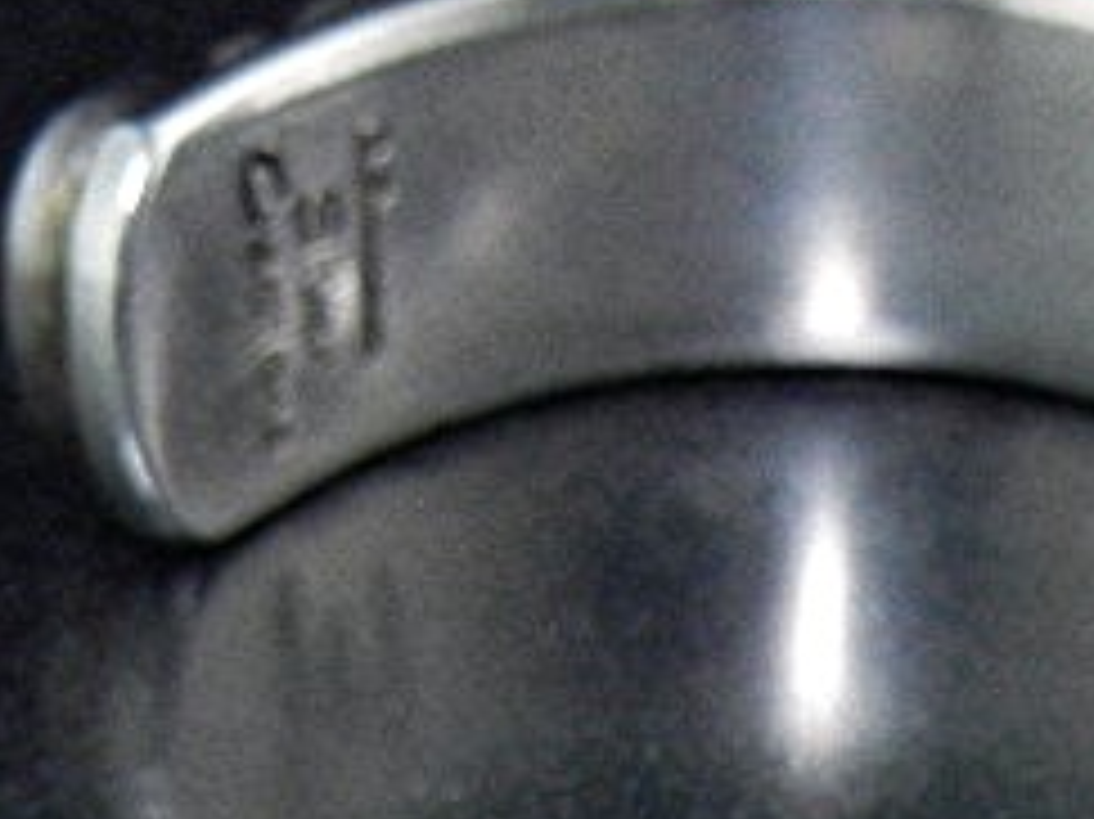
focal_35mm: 179
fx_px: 5654
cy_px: 873
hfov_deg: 11.0
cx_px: 855
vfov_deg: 8.2
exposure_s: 1/30
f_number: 8.2
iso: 800
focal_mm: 12.2
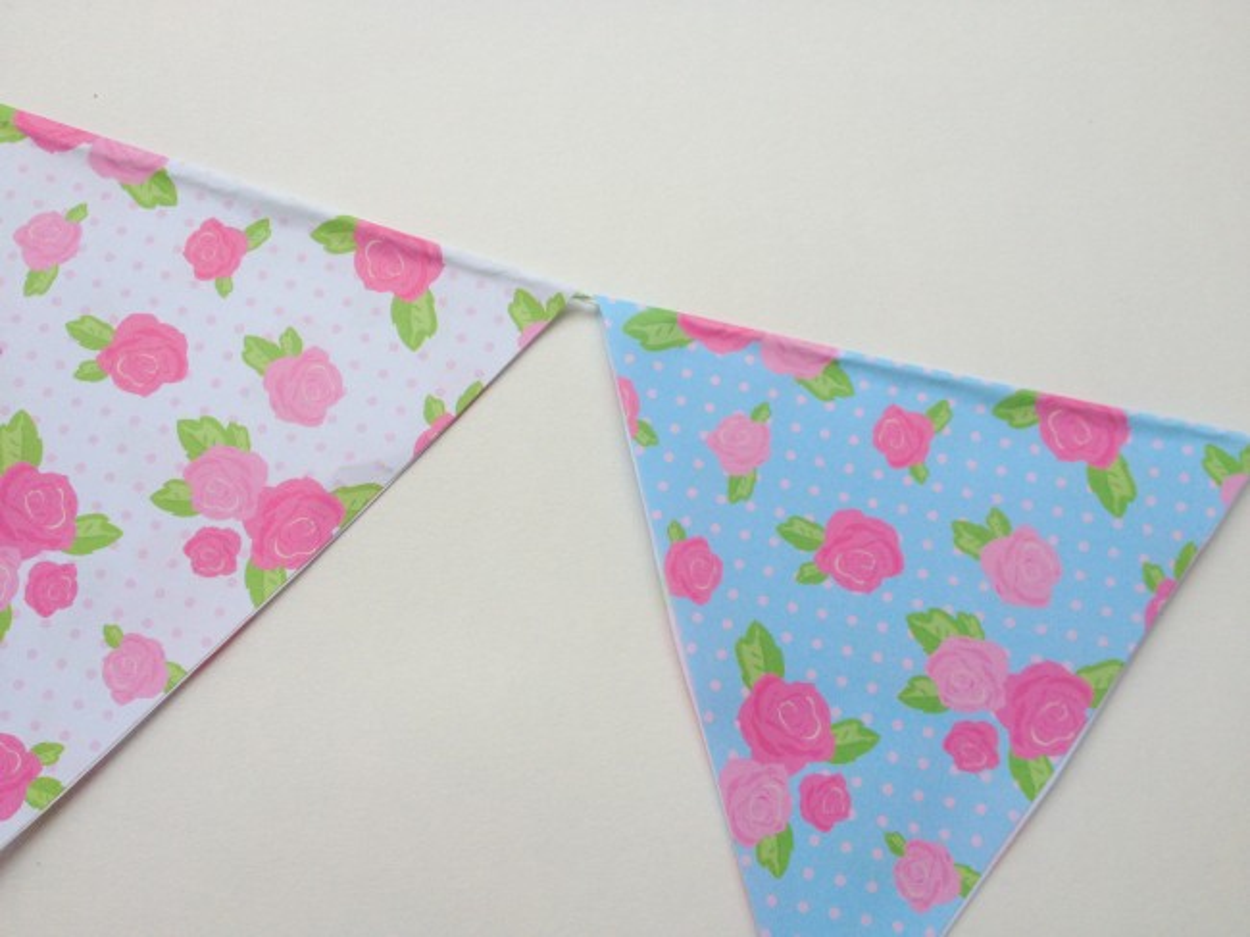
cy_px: 468
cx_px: 625
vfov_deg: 40.7
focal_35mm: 35
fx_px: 1263
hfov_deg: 52.6
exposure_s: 1/214
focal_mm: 4.28
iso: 50
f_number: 2.4
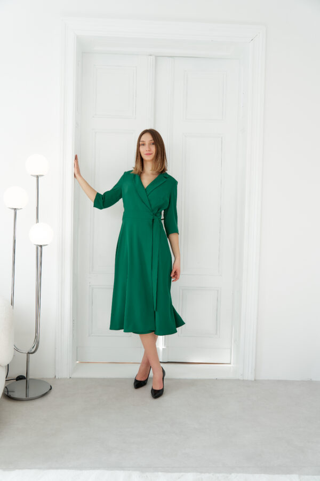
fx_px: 400
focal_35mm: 30
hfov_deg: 43.6
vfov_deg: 61.9
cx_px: 160
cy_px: 240
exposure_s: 1/200
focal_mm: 30
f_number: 4.5
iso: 320
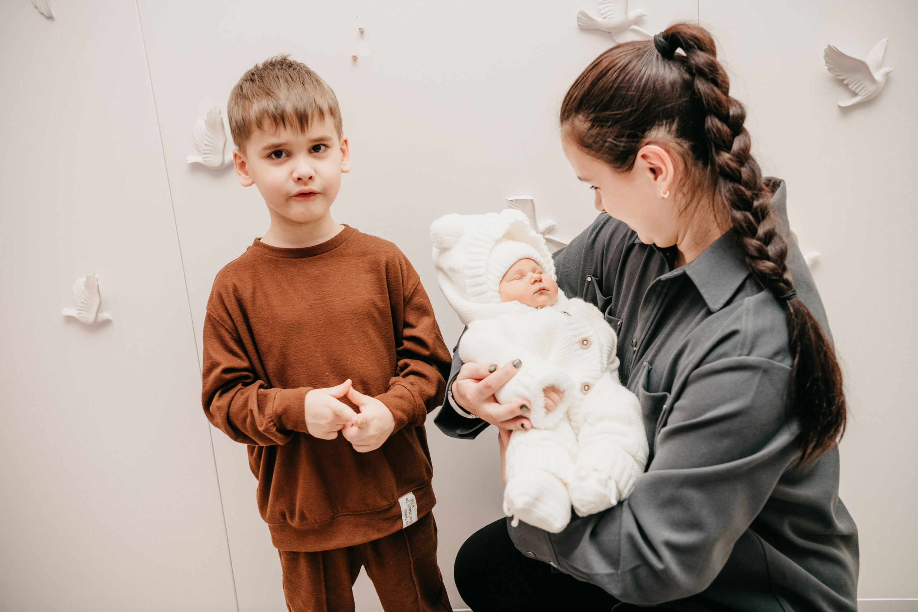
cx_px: 459
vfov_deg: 31.9
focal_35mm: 42
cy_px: 306
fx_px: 1071
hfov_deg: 46.4
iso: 250
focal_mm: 42
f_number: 4
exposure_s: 1/160
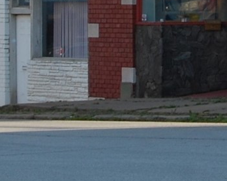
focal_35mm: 371
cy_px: -172
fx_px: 2489
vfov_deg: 4.1
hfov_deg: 5.2
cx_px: 184
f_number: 7.1
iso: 200
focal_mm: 45
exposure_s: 1/200
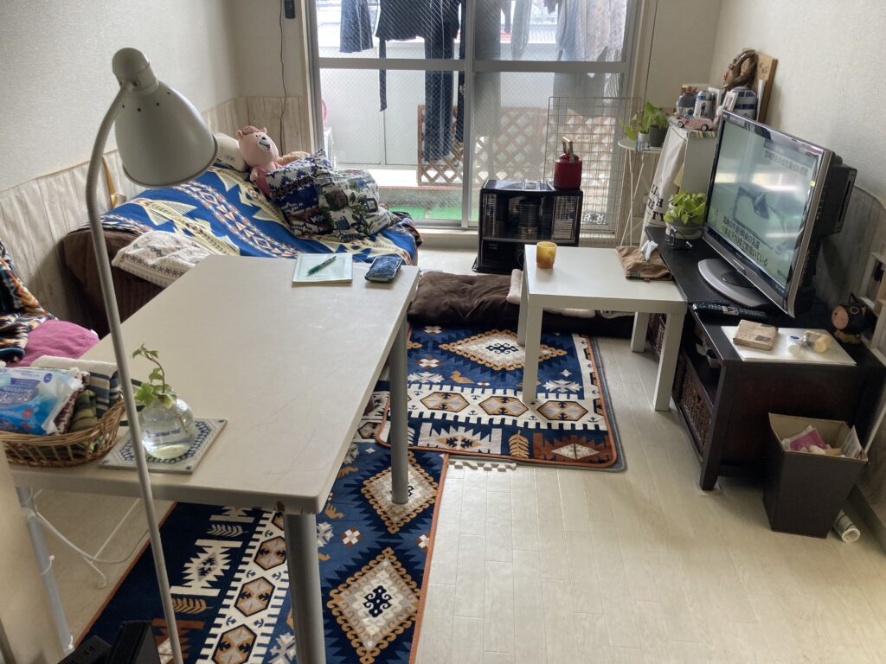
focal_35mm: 28
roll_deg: +0.0
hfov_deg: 63.4
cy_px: 332
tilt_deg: -24.1
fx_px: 717
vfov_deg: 49.7
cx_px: 443
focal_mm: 3.99
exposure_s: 1/100
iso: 80
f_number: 1.8
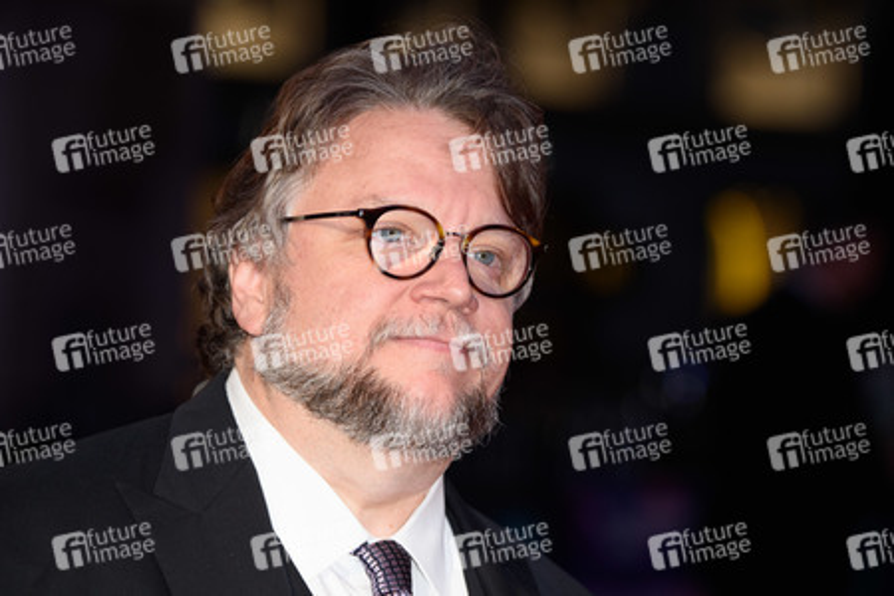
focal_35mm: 220
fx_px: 5463
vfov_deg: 6.2
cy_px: 298
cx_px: 447
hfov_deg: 9.4
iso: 800
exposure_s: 1/250
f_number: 5.6
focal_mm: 220
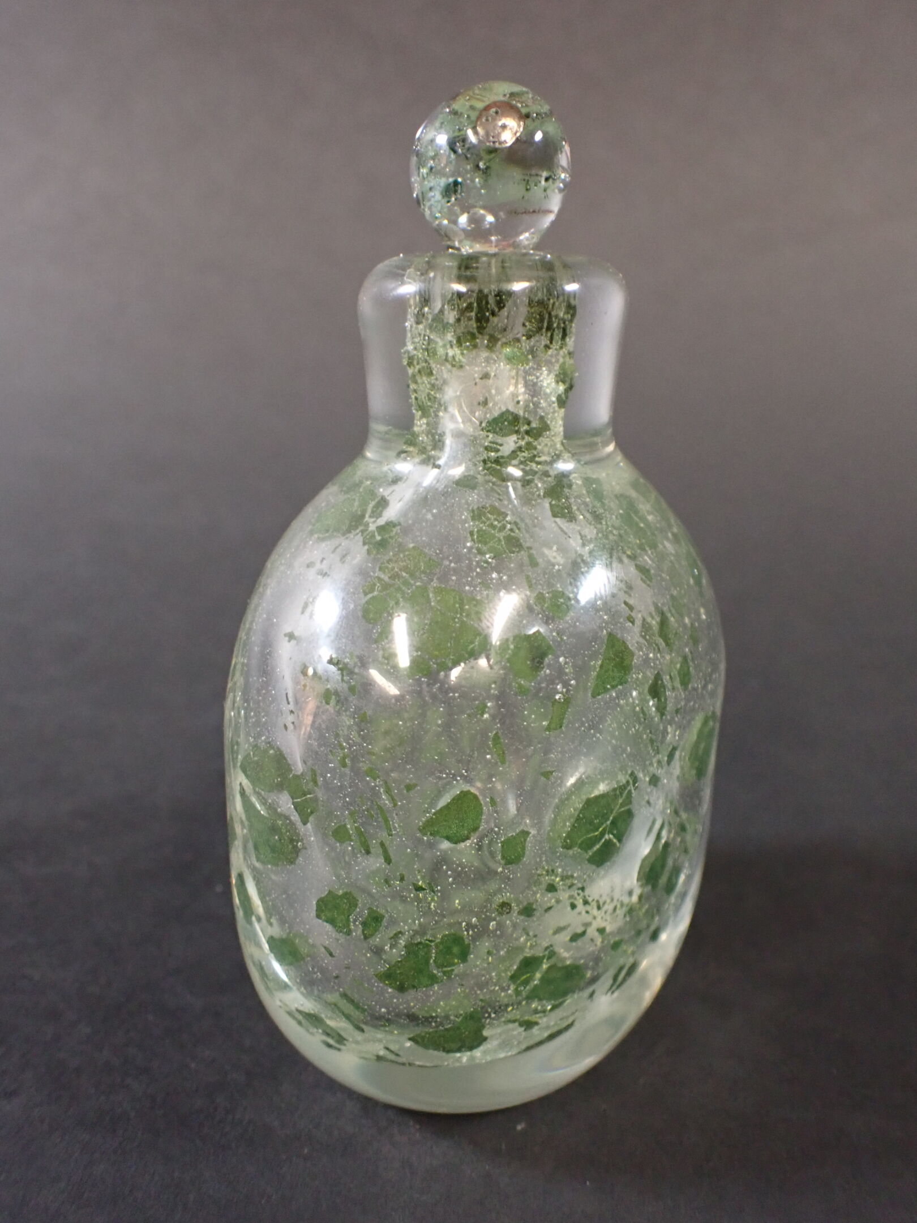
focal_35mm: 30
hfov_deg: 46.8
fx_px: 1060
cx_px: 458
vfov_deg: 60.0
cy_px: 612
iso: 800
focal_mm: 5.4
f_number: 2.3
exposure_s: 1/40
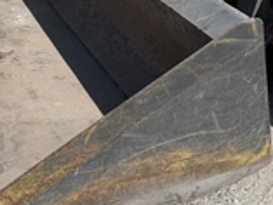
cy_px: 73
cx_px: 108
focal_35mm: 61
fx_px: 481
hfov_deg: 31.6
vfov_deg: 24.0
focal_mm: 6.76
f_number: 1.78
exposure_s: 1/5714
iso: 80
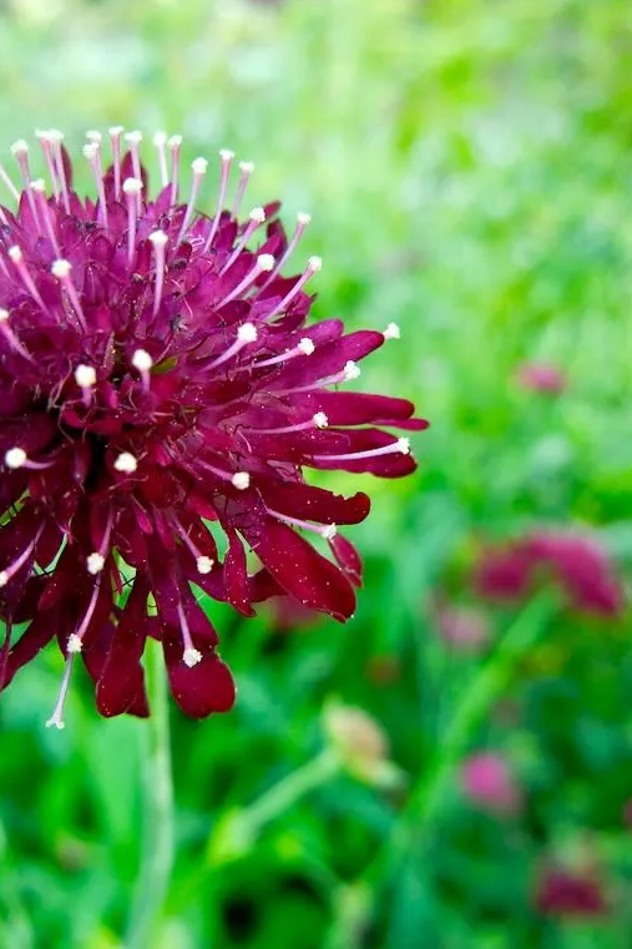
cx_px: 256
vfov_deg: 46.4
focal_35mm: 42
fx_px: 1106
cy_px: 474
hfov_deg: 31.8
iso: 160
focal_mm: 5.4
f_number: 3.5
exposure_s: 1/90
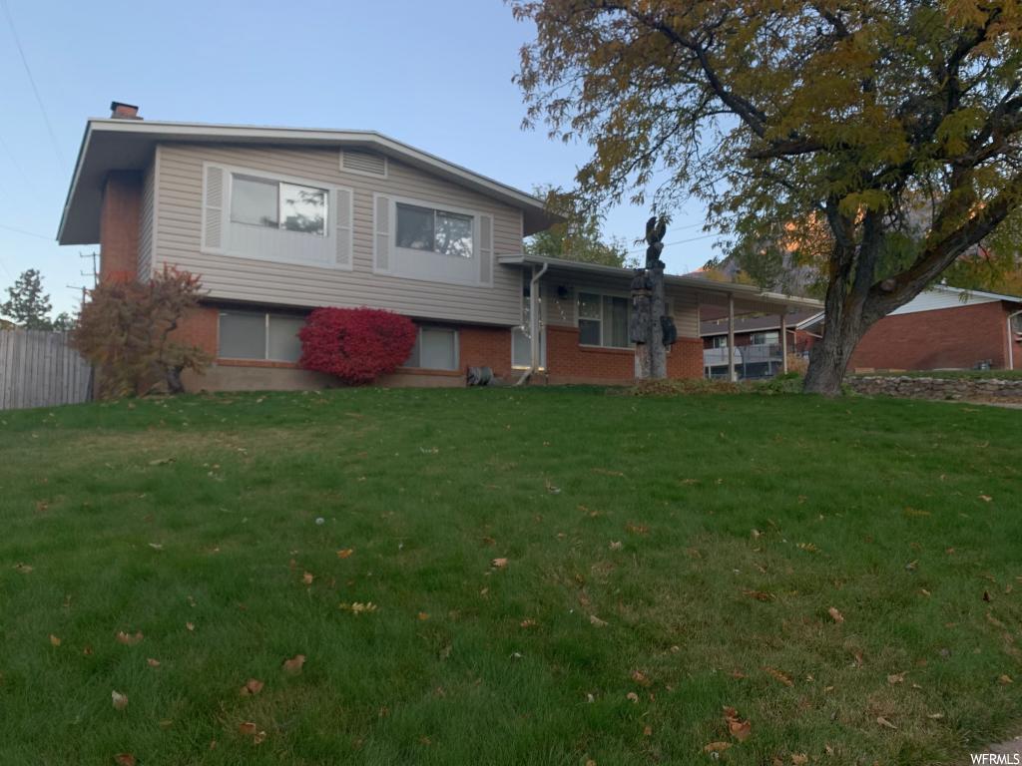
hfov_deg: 67.3
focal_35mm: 26
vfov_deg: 53.1
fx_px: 768
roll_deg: +0.2
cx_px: 511
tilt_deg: +5.5
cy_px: 383
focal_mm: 4.25
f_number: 1.8
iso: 25
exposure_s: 1/561
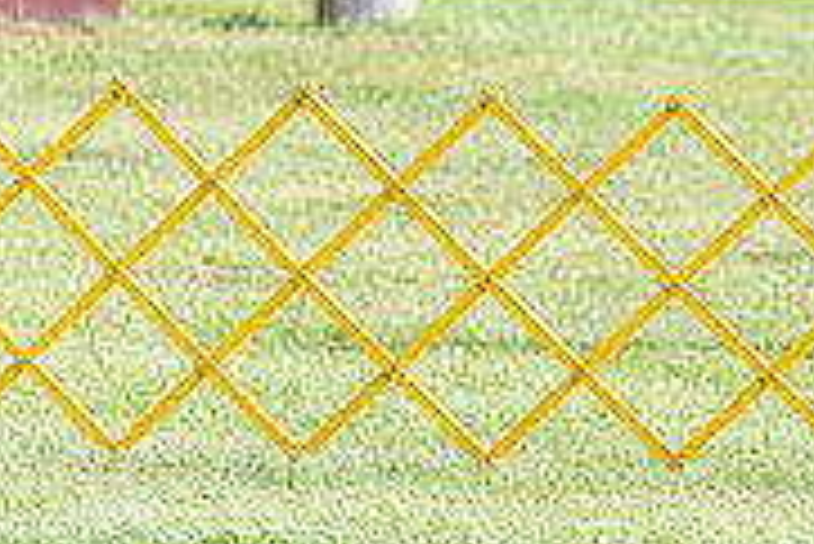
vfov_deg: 2.9
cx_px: 1223
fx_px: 10635
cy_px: -56
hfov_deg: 4.4
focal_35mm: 470
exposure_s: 1/1250
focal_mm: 147
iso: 500
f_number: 5.6
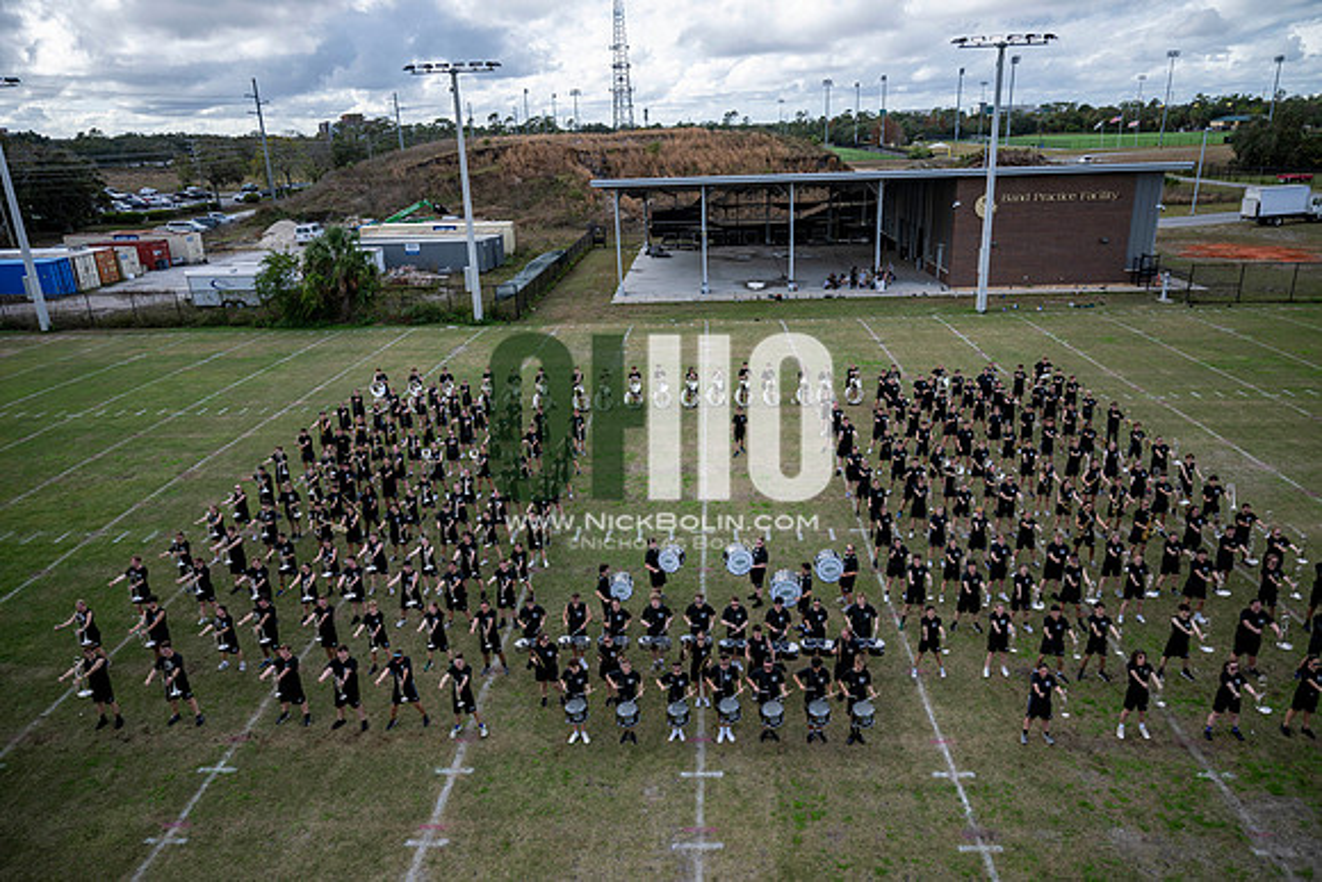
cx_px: 661
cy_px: 441
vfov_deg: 53.2
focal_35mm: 24
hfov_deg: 73.7
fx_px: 881
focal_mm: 24
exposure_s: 1/1250
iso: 125
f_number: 2.8
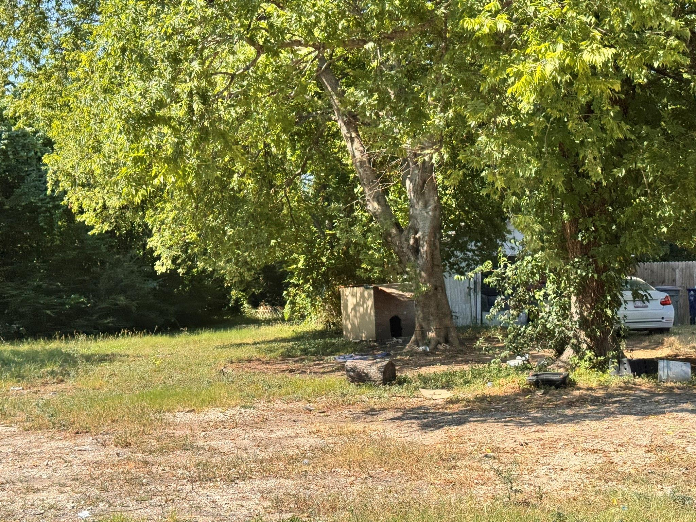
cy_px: 261
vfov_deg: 30.3
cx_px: 348
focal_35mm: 48
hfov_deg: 39.7
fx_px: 965
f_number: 1.78
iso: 64
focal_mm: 6.76
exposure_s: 1/1059
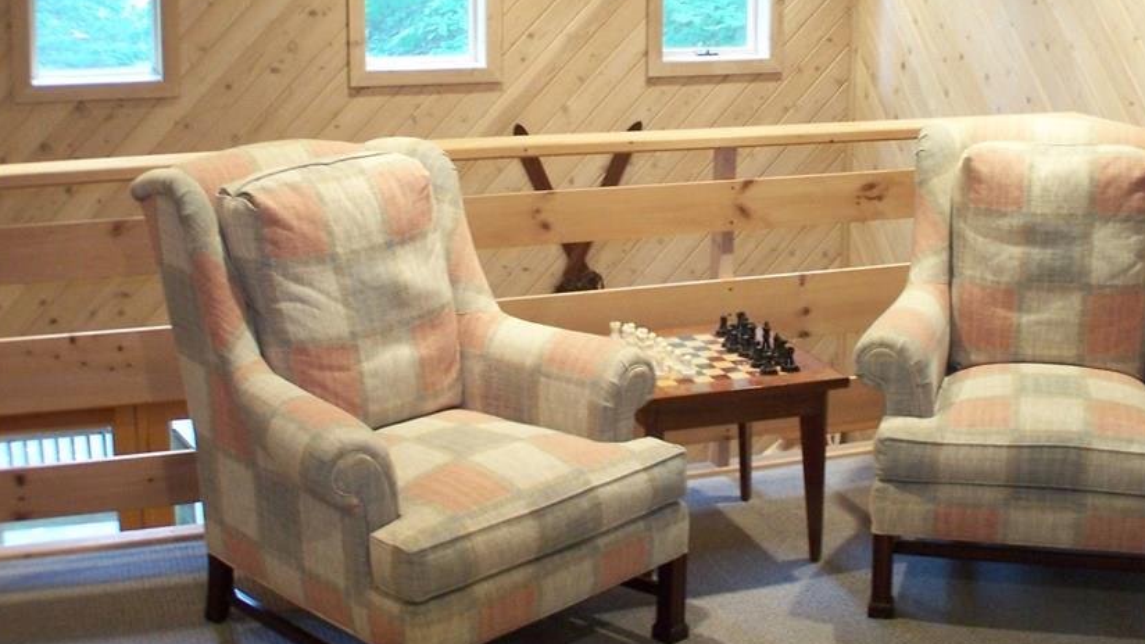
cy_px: 185
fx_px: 2095
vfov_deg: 17.4
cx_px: 698
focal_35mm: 69
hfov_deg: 30.5
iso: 140
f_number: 3
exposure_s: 1/6
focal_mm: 8.5
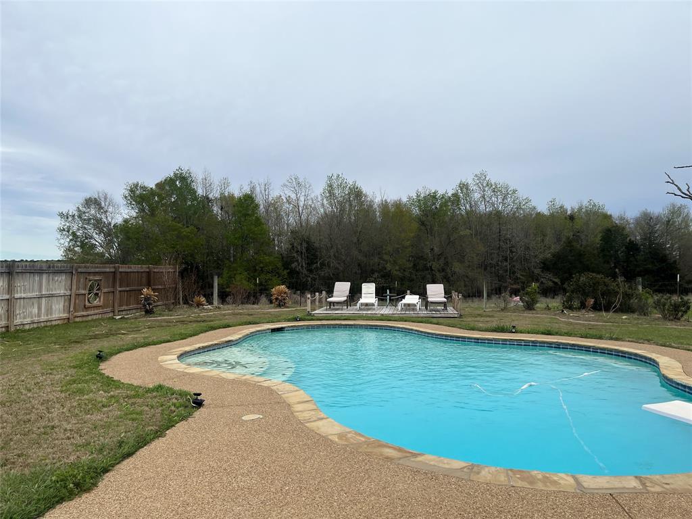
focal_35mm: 26
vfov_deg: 53.1
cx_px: 346
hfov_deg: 67.3
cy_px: 260
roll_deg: +0.9
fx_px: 520
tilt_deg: -1.8
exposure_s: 1/3745
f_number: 1.6
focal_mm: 5.1
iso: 50
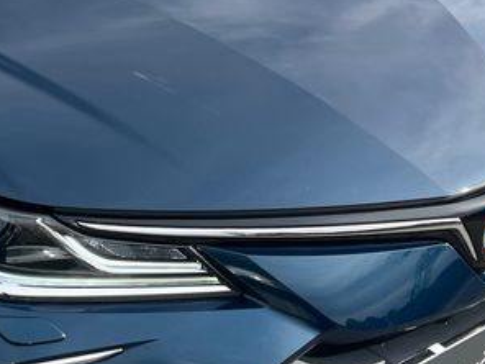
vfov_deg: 16.3
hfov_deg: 20.8
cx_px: -43
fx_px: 1261
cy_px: 95
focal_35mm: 90
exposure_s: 1/1252
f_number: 1.6
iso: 50
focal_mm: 5.1
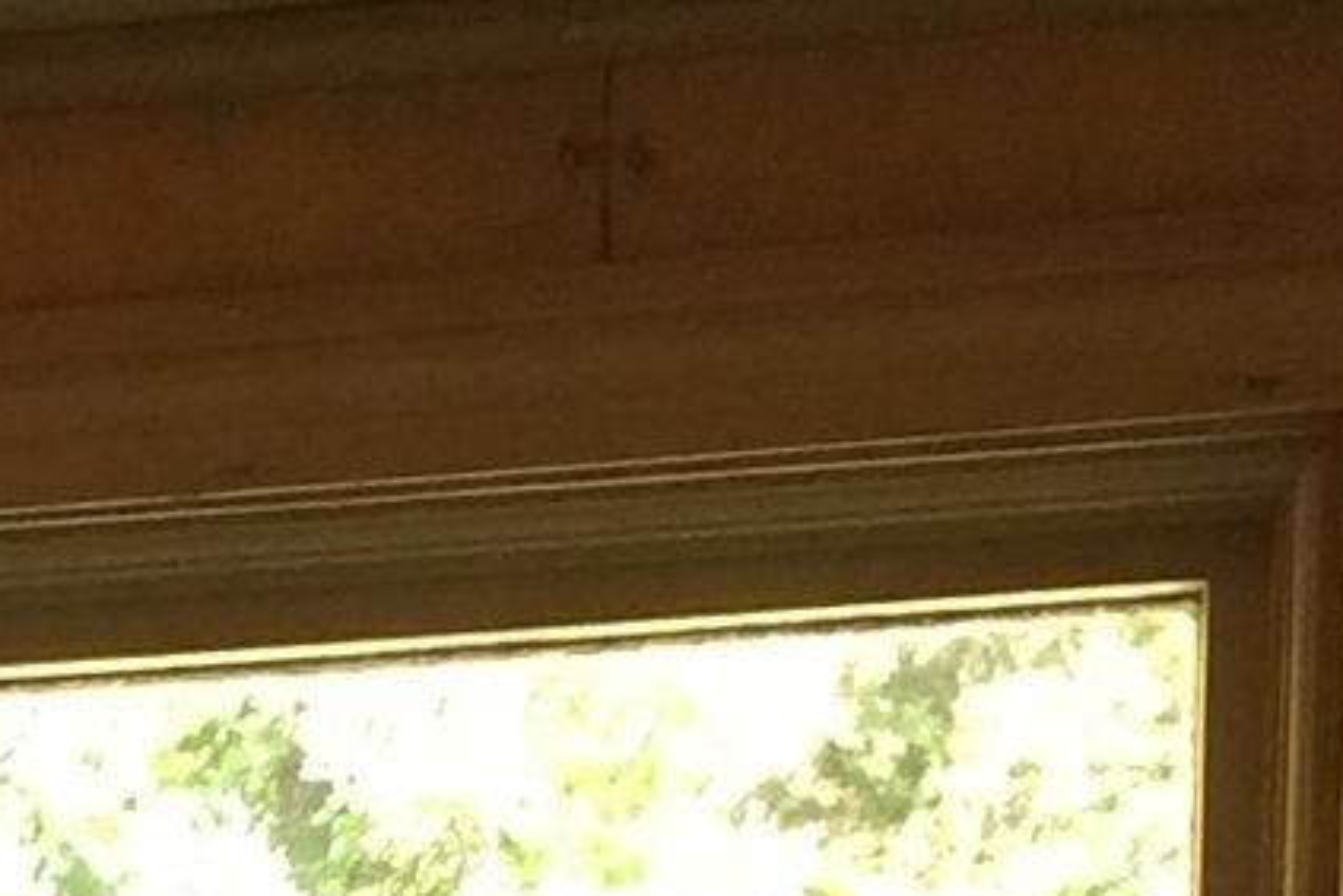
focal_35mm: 219
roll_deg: +0.7
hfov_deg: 8.9
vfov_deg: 5.7
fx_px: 8169
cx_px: -1305
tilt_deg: -8.5
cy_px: 2949
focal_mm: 4.15
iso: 50
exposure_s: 1/30
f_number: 2.2
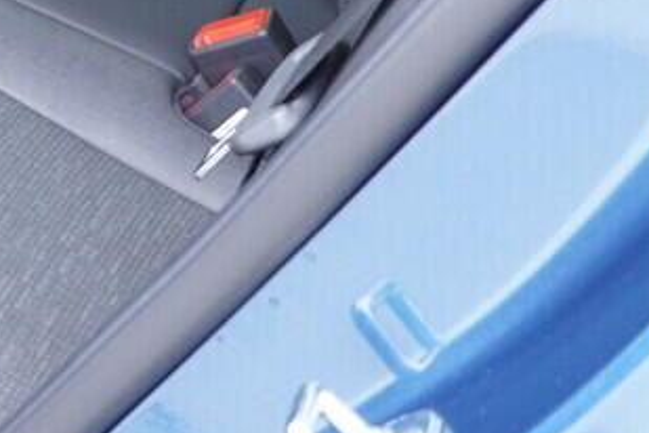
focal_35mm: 168
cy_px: -519
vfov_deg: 7.7
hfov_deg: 11.2
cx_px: -605
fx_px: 3028
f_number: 2.8
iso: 640
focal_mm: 24
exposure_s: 1/40
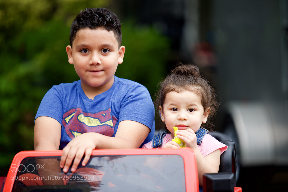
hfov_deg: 10.3
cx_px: 144
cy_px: 96
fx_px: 1600
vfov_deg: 6.9
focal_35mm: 200
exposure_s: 1/200
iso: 100
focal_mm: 200
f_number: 2.8
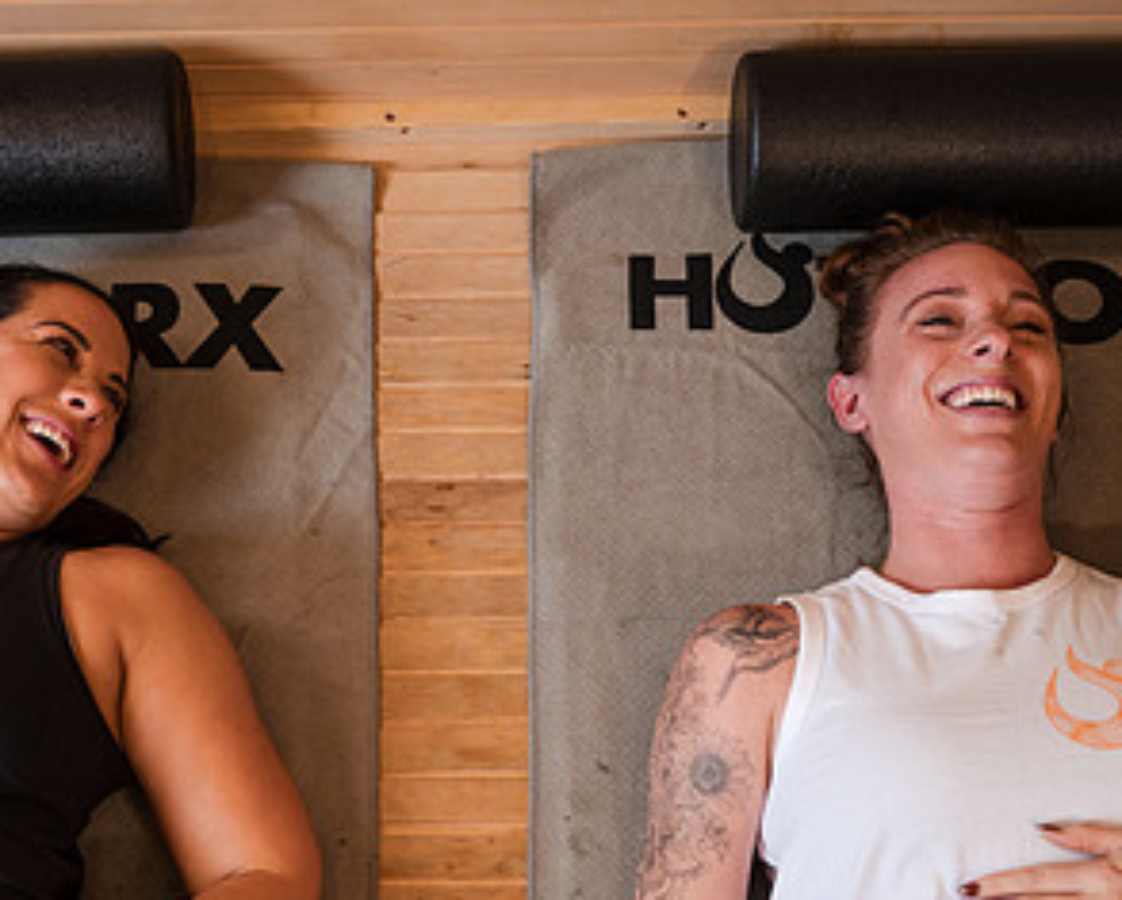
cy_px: 707
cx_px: 410
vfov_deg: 23.2
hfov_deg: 29.0
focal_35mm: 65
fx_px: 2161
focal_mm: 35
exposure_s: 1/125
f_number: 3.2
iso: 400
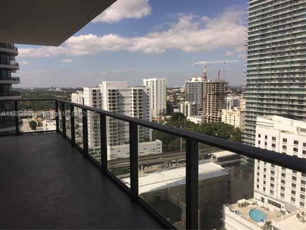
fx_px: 256
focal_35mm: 29
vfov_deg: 48.2
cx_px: 153
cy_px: 115
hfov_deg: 61.7
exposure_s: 1/3300
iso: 32
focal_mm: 4.15
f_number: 2.2
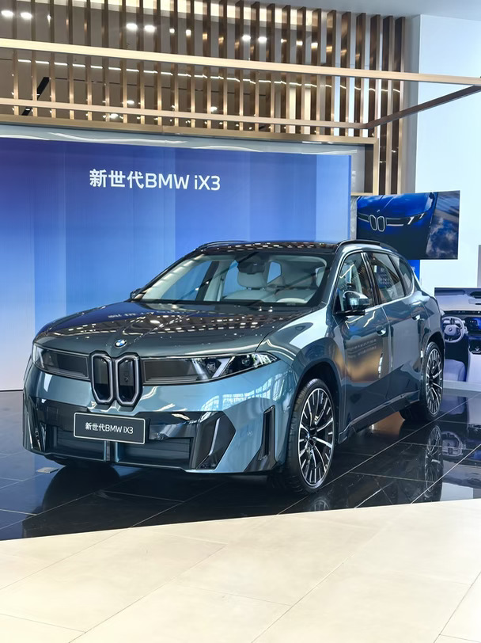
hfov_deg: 30.2
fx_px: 890
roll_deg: -1.3
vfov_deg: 39.7
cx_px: 240
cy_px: 322
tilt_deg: -3.0
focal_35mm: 48
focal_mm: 6.86
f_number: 1.78
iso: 50
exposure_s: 1/50
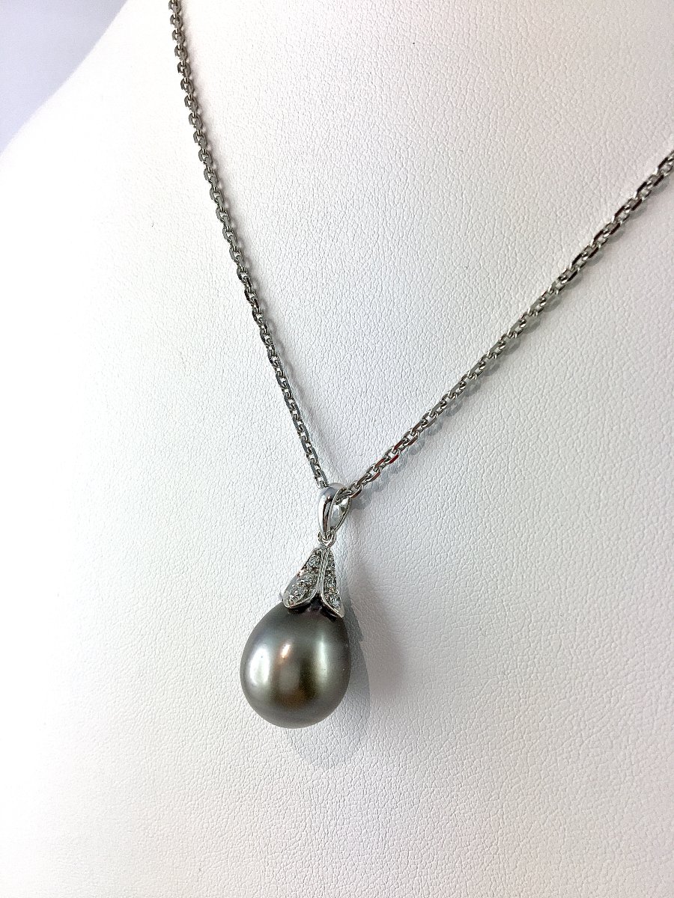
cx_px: 337
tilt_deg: -22.3
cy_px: 449
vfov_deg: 61.7
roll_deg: +1.2
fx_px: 753
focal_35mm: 29
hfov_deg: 48.2
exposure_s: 1/236
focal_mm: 4.15
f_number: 2.2
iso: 25
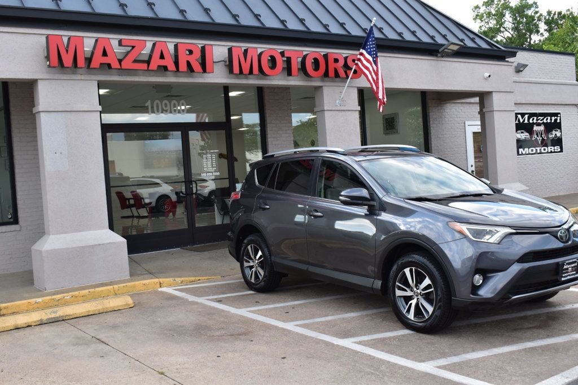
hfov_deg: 49.6
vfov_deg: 34.2
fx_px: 626
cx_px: 289
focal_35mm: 39
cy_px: 192
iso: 400
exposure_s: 1/125
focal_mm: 26
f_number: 9
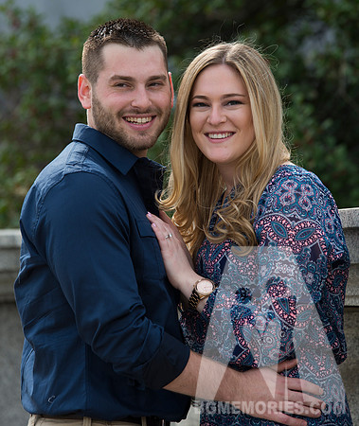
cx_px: 168
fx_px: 3819
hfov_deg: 5.4
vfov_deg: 6.4
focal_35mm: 297
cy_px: 197
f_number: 5.6
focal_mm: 200
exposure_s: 1/400
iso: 160
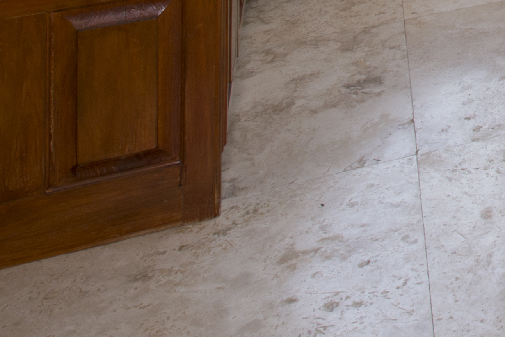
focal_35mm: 91
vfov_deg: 11.5
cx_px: 1066
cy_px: -554
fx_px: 1277
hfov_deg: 16.1
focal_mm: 16
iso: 160
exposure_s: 1/25
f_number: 10
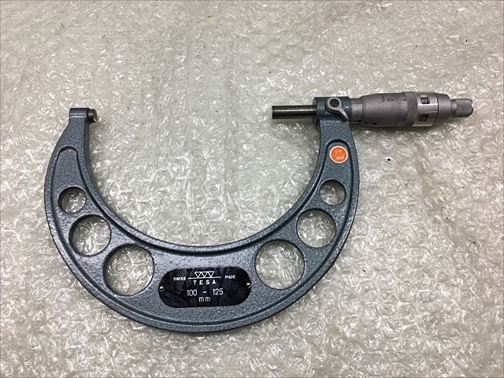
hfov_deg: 61.7
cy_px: 189
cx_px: 252
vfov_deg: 48.2
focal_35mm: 29
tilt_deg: -70.2
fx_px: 422
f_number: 2.2
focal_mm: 4.15
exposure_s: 1/120
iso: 25
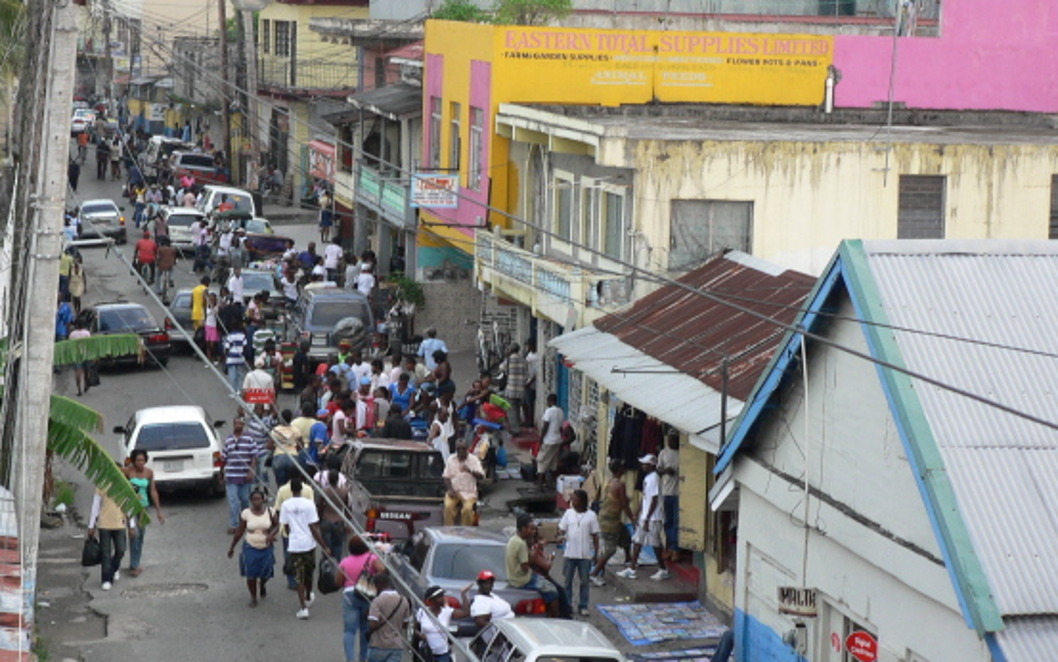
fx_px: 2884
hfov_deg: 20.8
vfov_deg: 13.1
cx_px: 537
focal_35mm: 100
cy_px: 305
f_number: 3.2
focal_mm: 15.8
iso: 100
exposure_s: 1/30
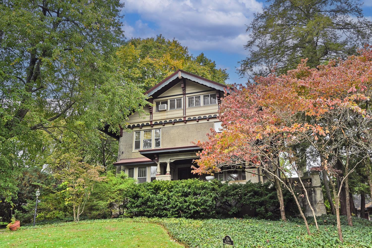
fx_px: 310
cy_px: 124
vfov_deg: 43.6
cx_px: 186
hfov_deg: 61.9
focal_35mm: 30
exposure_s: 1/250
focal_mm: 30
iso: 140
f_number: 5.6
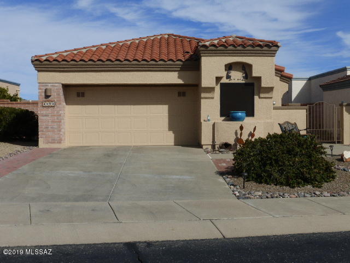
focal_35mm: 49
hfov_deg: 38.9
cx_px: 175
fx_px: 495
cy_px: 132
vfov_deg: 29.7
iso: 100
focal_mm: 8.5
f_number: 4.2
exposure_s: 1/1600
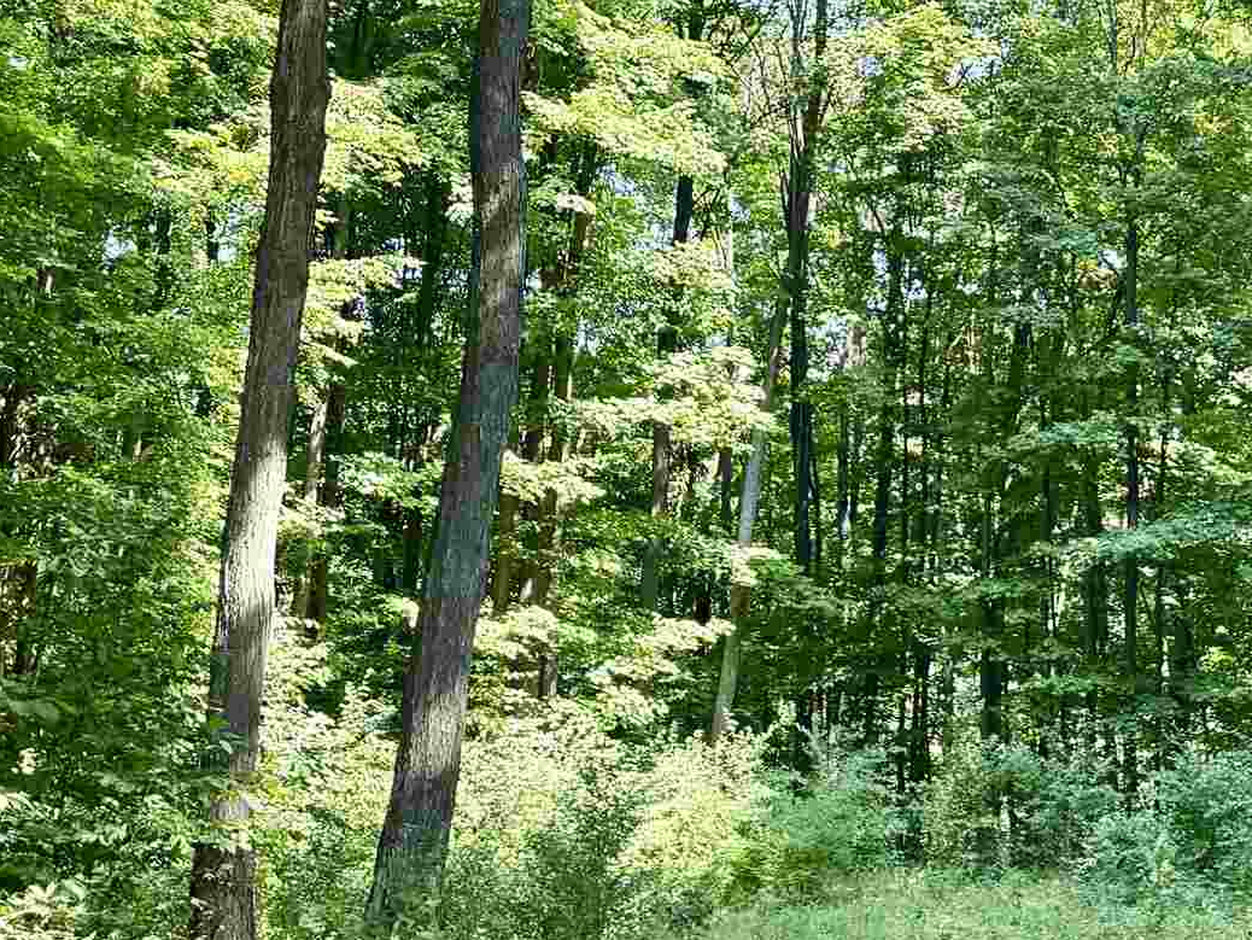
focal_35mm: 71
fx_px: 2569
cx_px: 1059
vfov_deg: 20.3
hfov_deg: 26.7
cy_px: 76
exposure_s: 1/288
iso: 100
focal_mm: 6.76
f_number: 1.78
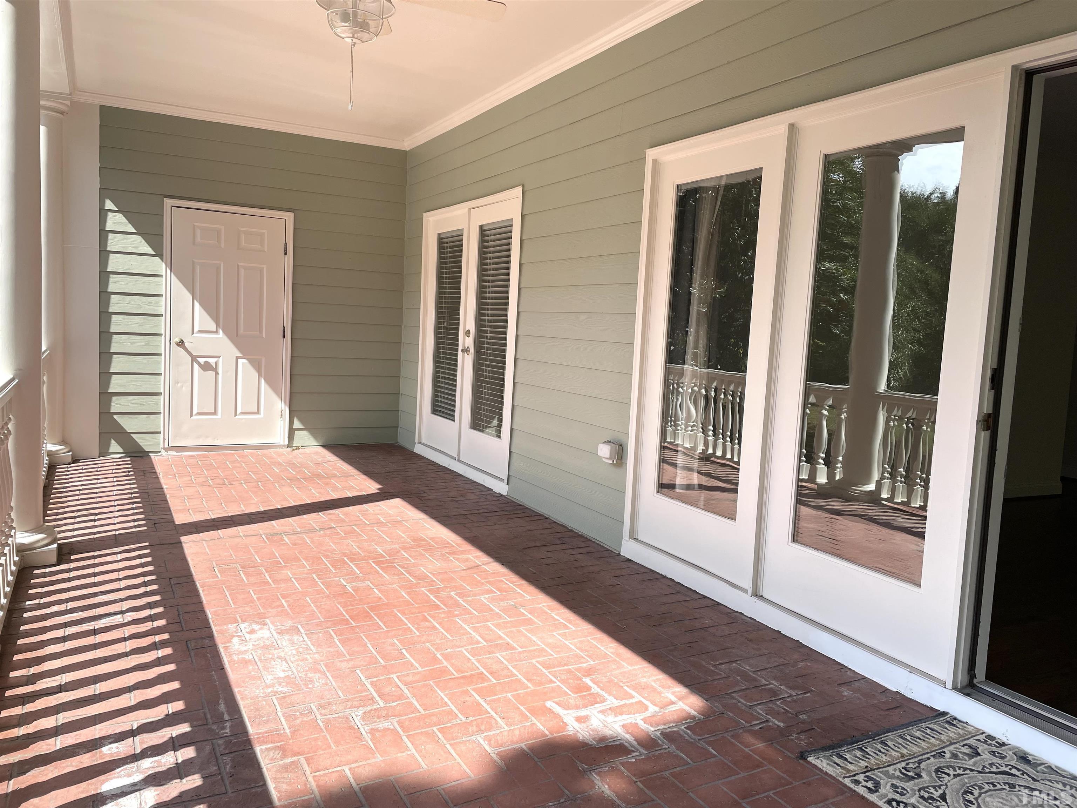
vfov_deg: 53.1
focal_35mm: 26
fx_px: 809
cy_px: 404
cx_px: 538
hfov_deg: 67.3
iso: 32
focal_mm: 4.2
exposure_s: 1/1887
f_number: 1.6
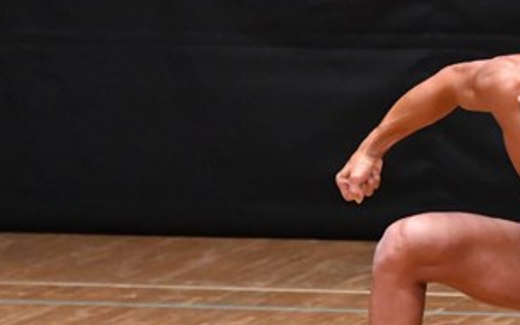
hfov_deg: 2.6
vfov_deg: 1.6
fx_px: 11495
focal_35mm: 811
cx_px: 550
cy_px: 230
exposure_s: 1/400
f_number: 5.6
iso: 6400
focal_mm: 210
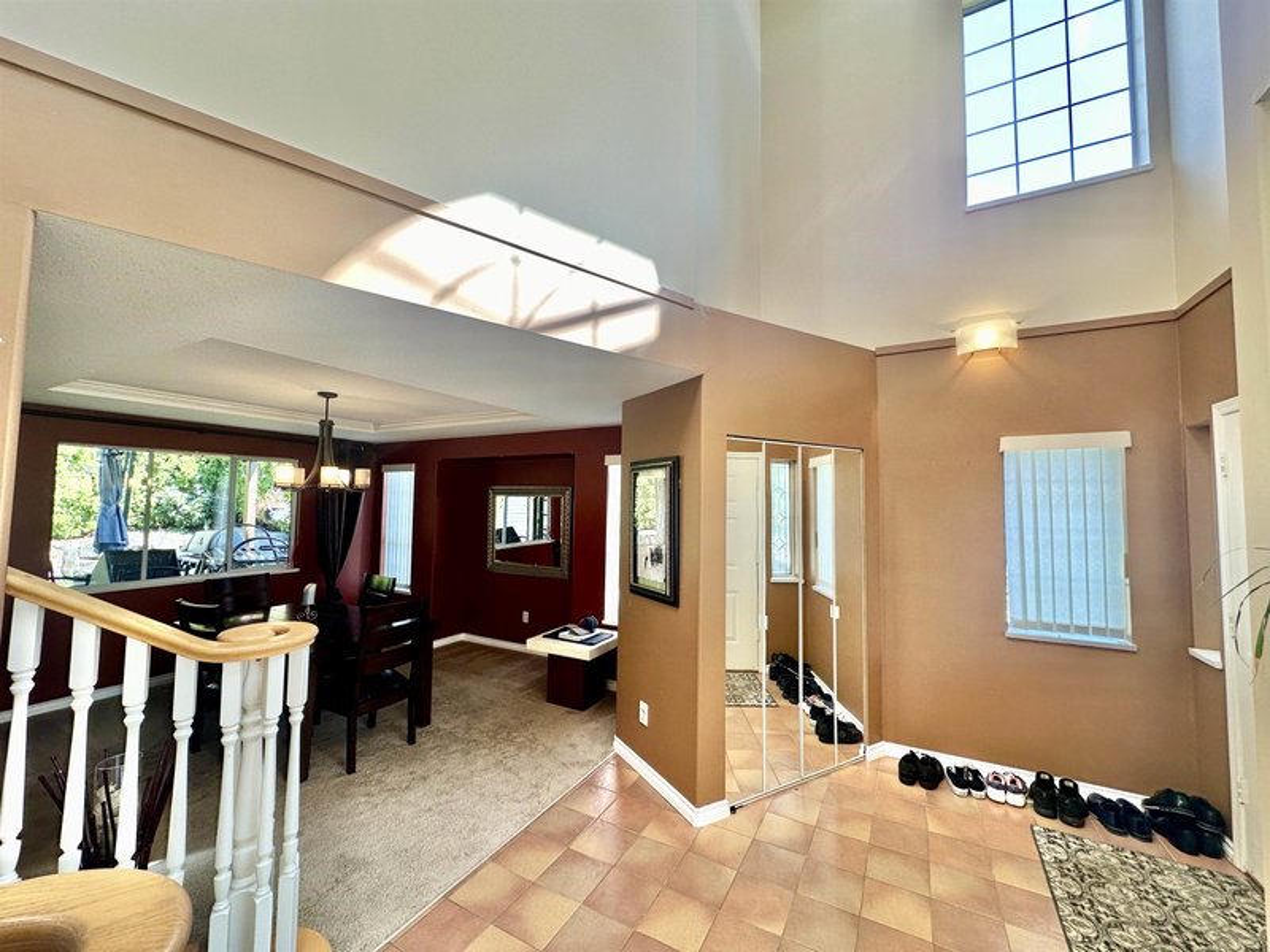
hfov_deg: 102.1
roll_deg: -1.1
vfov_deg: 85.7
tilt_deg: +3.3
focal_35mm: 14
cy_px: 476
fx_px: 514
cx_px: 635
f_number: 2.2
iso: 80
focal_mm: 2.22
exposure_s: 1/120
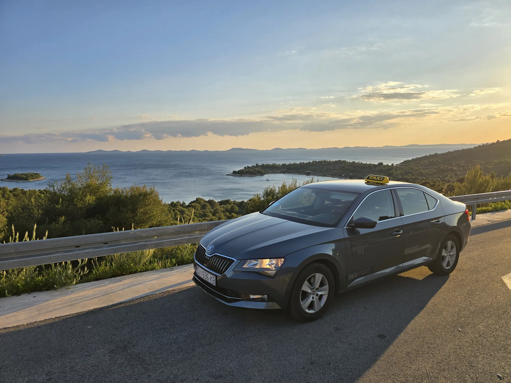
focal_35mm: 23
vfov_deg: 58.9
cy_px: 192
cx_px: 256
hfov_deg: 73.9
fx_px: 340
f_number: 1.7
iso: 12
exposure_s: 1/784
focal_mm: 6.3
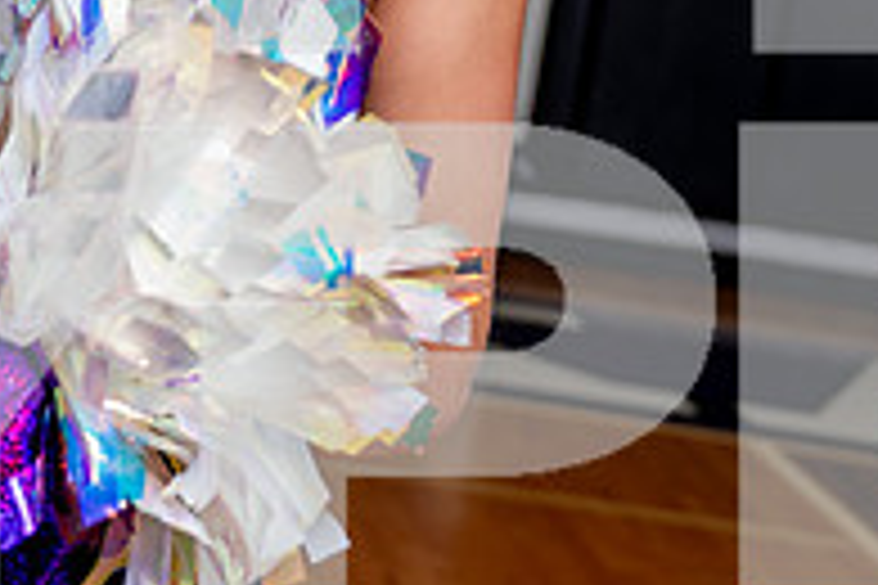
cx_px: 126
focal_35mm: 130
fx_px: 3170
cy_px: -182
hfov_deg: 15.6
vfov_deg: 10.3
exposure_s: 1/250
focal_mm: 42
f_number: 4
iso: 100
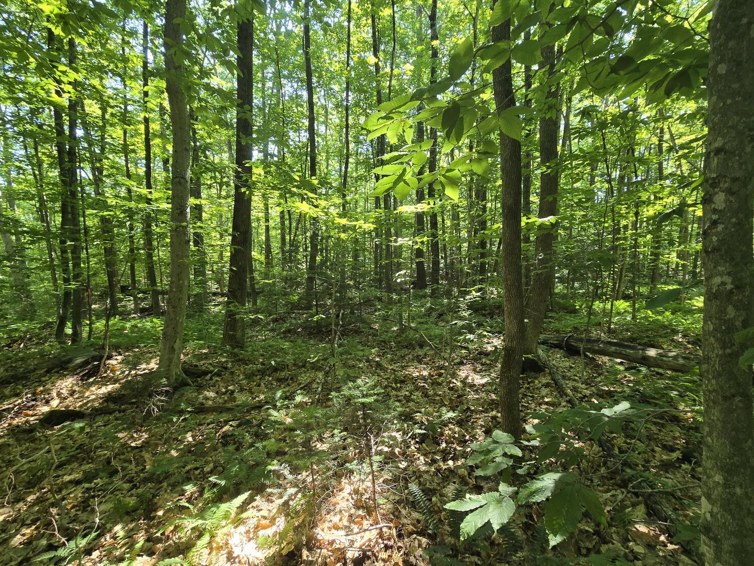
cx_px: 396
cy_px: 288
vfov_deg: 85.7
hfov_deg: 102.0
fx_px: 305
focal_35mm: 14
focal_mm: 2.2
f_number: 2.2
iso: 64
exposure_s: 1/60
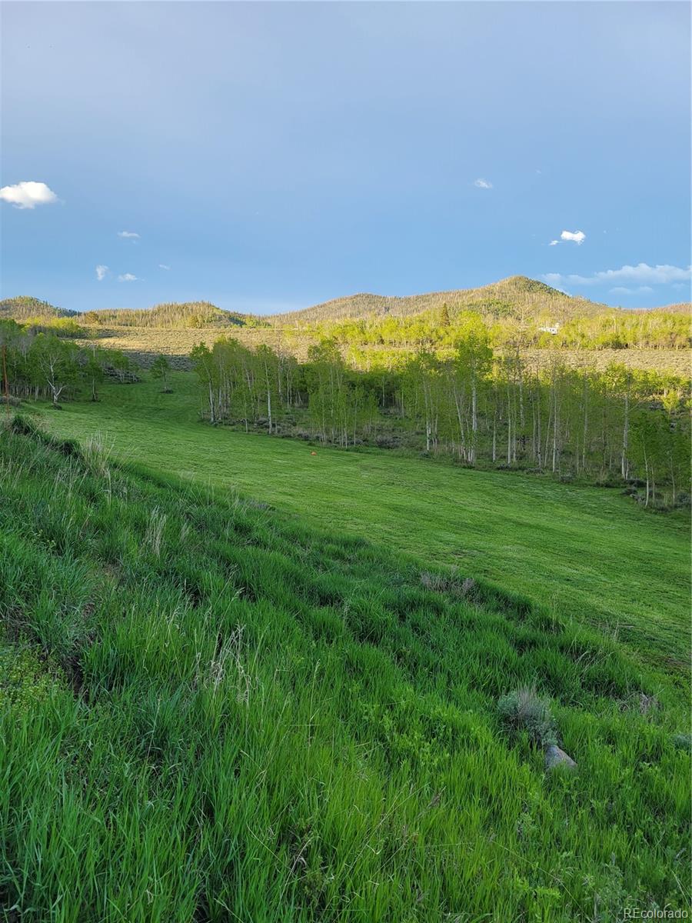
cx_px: 346
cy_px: 462
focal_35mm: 26
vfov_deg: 67.3
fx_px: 693
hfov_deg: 53.1
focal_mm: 5.4
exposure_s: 1/603
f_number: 1.8
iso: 40
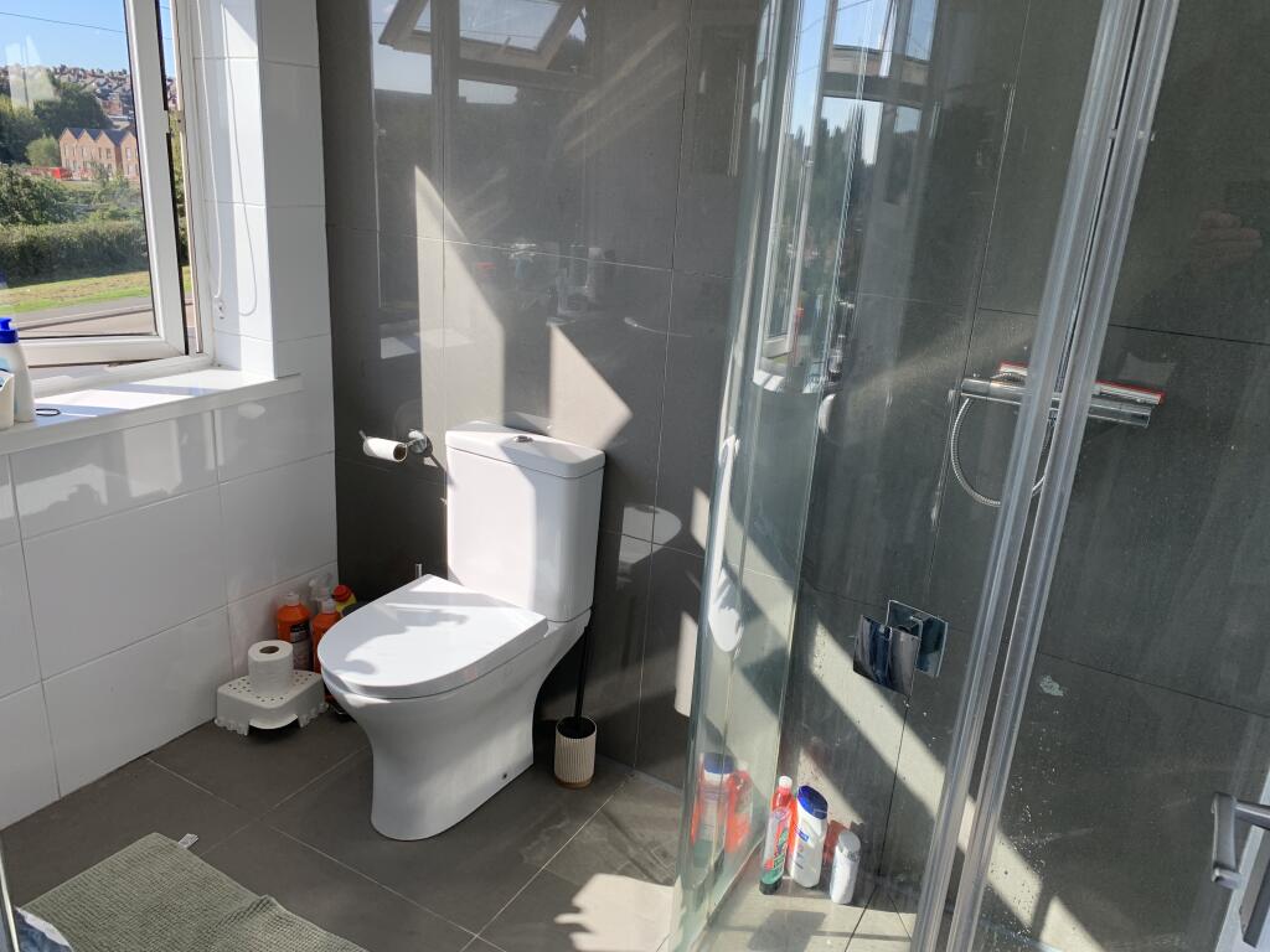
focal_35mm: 26
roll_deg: -2.0
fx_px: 954
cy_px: 476
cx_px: 635
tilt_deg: -16.2
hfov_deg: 67.3
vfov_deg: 53.1
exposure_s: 1/485
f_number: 1.8
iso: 25
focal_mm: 4.25
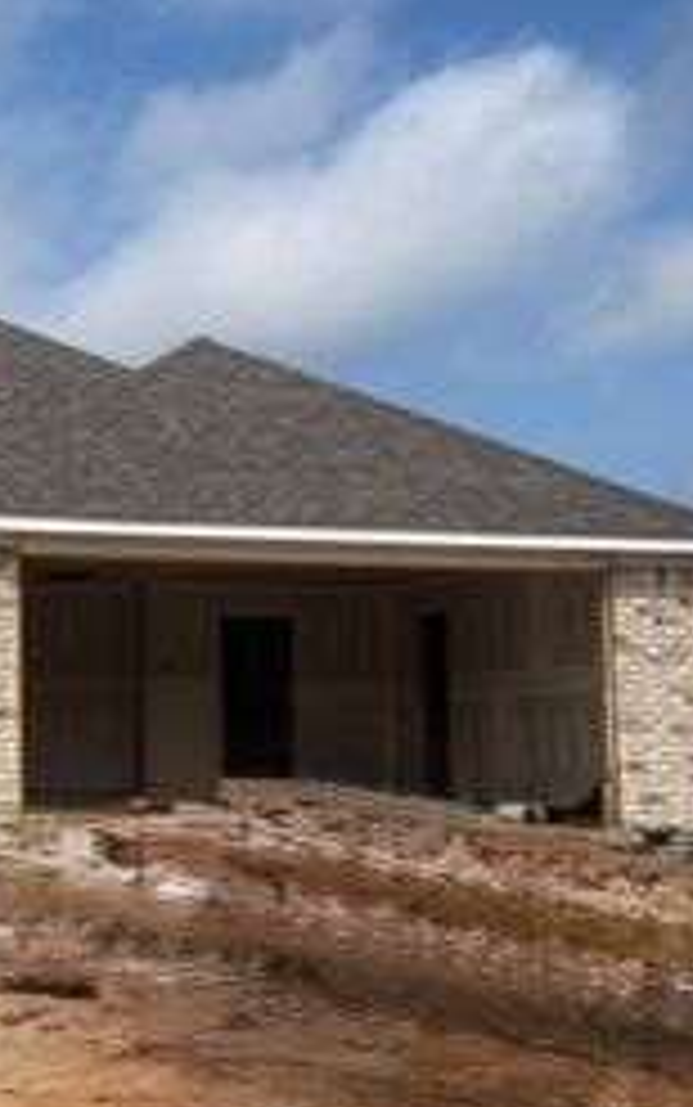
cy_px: 506
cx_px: -86
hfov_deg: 21.8
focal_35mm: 56
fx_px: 1690
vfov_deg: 36.2
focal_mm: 5.96
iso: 64
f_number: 1.6
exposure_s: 1/6993
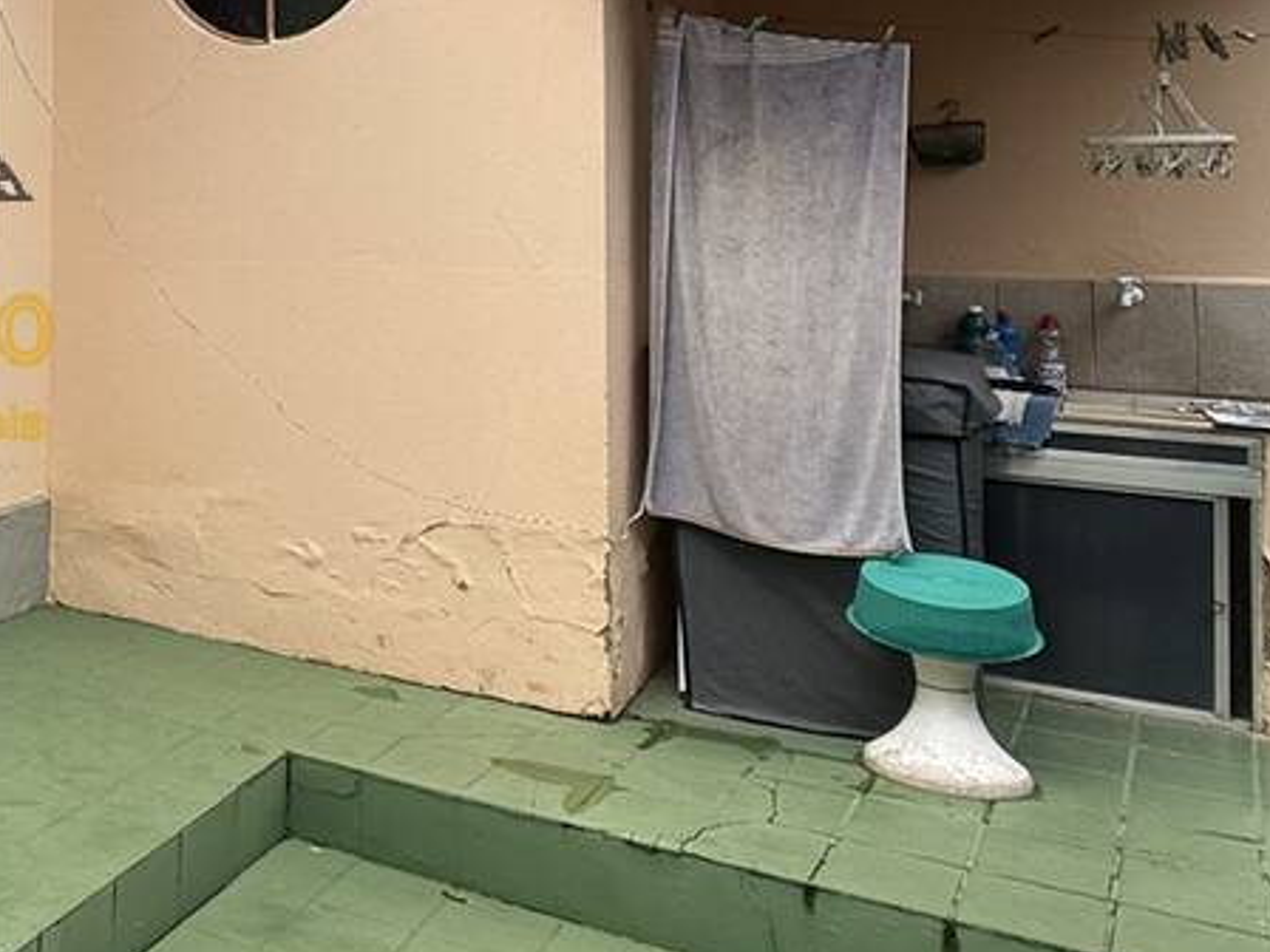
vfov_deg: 31.2
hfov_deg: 31.1
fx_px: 1651
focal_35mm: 45
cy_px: 159
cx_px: -439
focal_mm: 2.22
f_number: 2.2
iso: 50
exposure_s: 1/1339
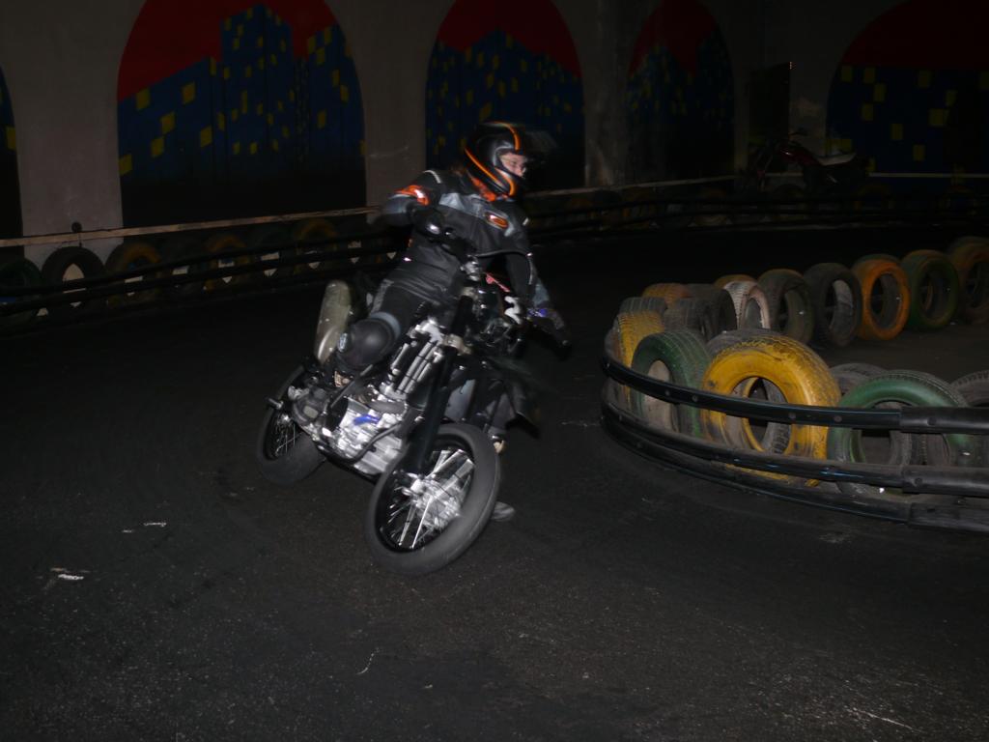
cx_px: 494
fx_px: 1457
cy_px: 371
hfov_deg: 37.5
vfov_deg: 28.6
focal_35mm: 51
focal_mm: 10.8
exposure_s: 1/30
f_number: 3.2
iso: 100
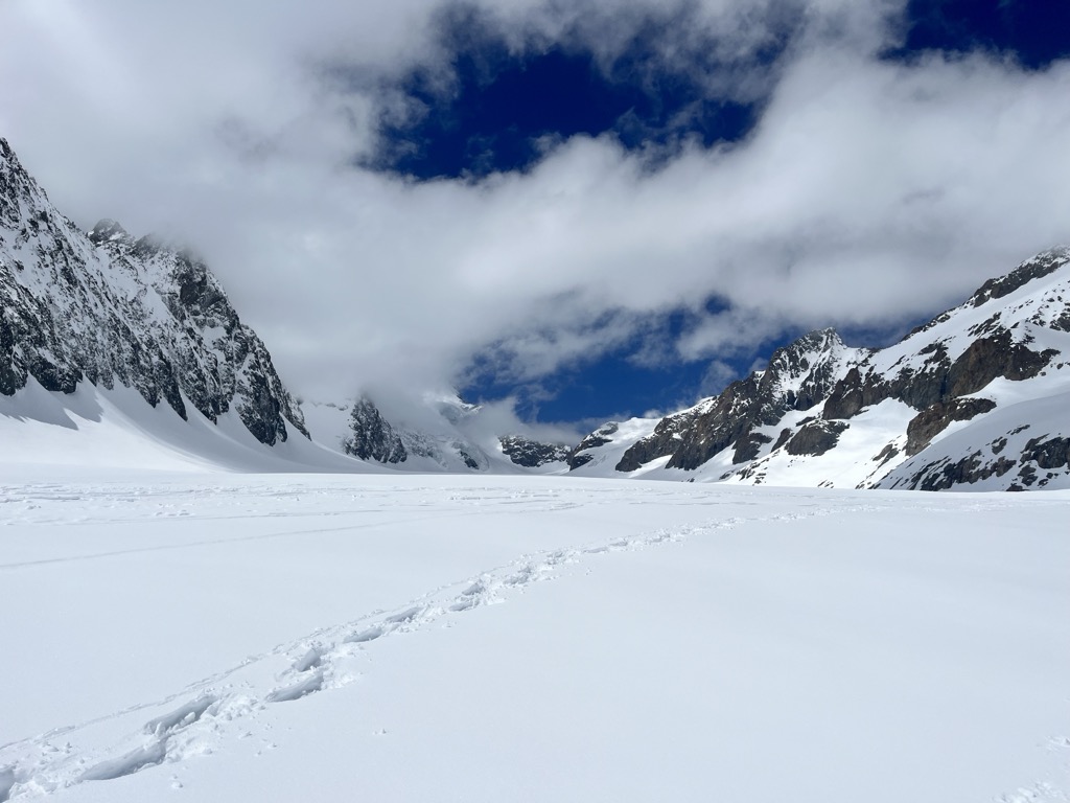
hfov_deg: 67.3
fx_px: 804
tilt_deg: +10.3
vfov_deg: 53.1
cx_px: 535
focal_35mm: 26
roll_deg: -4.1
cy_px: 402
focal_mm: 5.1
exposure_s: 1/20408
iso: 40
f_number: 1.6
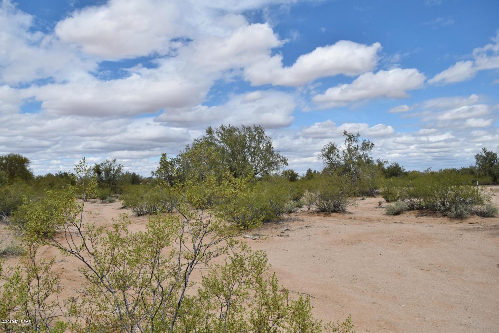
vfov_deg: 47.9
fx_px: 374
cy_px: 166
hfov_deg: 67.4
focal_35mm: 27
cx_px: 250
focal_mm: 18
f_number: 8
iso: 800
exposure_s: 1/4000
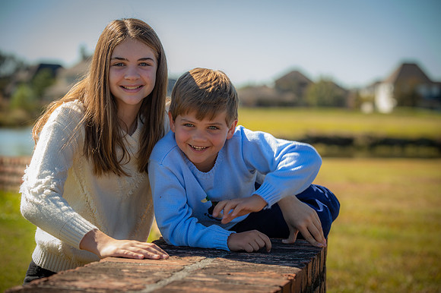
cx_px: 220
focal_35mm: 105
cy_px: 146
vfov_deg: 13.0
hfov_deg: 19.5
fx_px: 1285
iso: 50
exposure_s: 1/250
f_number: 5
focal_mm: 105
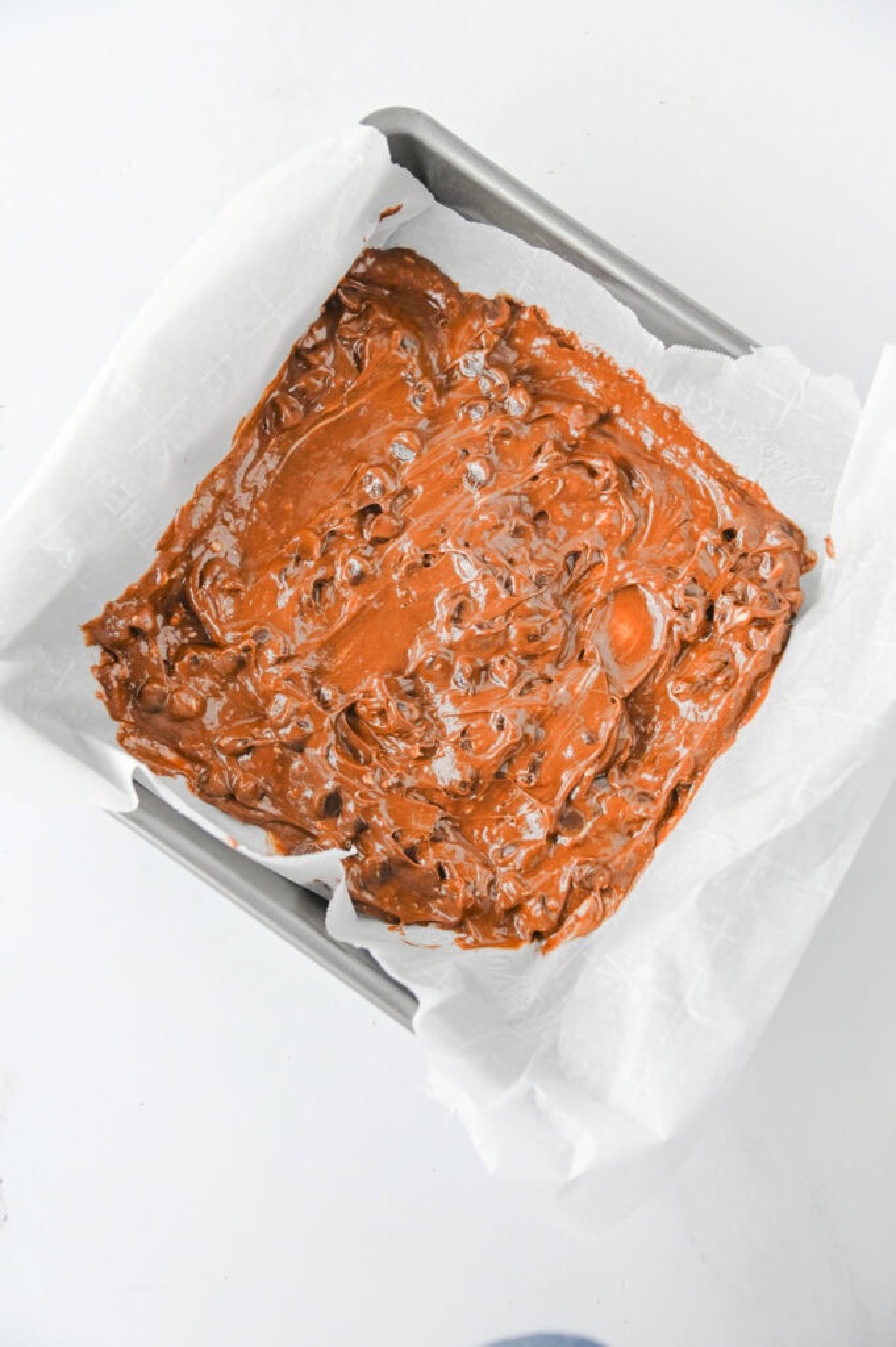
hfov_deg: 26.9
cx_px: 448
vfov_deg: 39.6
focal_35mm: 50
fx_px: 1870
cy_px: 674
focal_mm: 50
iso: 640
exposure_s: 1/125
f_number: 4.5
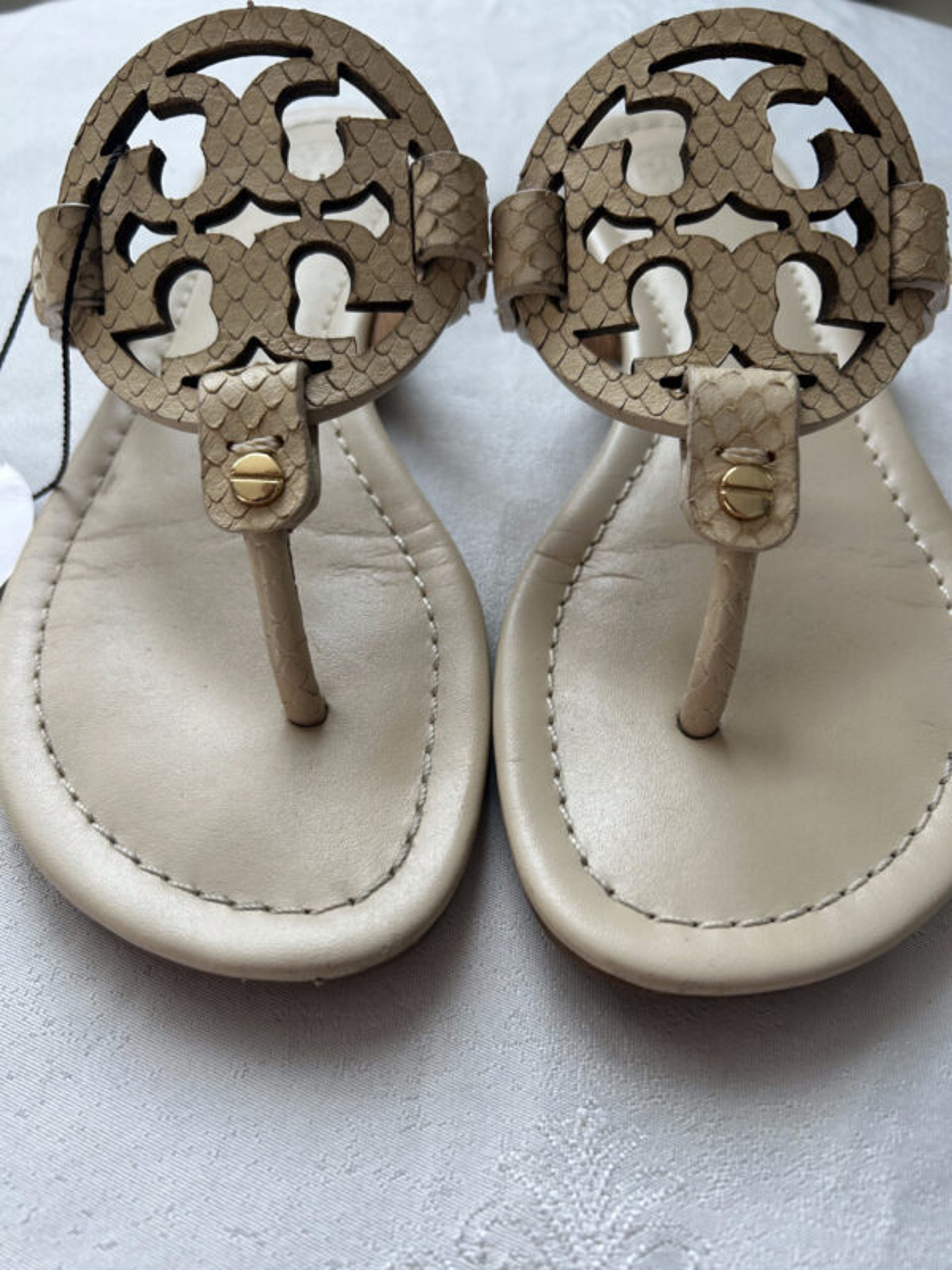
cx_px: 476
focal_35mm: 26
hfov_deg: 53.1
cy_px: 635
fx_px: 953
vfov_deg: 67.3
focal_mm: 5.7
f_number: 1.5
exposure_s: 1/253
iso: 40
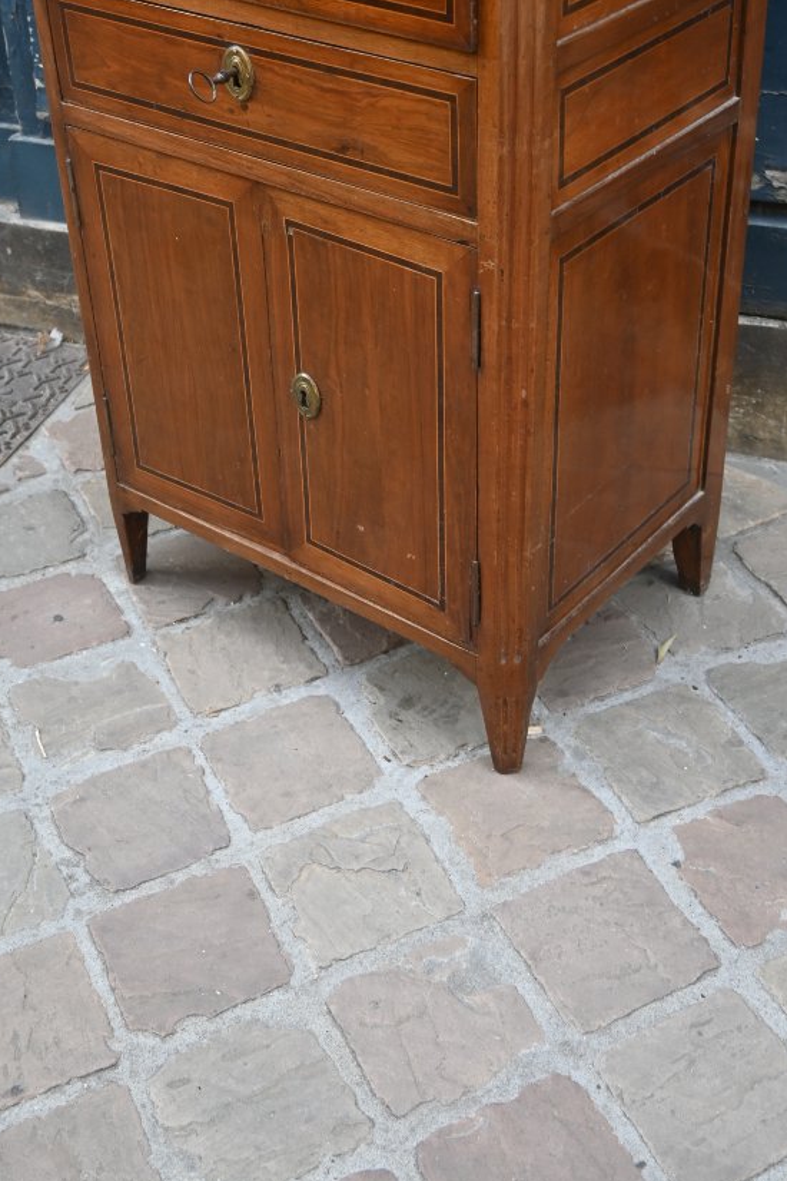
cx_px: 412
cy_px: 399
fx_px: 1574
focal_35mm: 48
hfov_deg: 28.1
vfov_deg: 40.6
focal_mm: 22
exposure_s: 1/250
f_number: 4
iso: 250
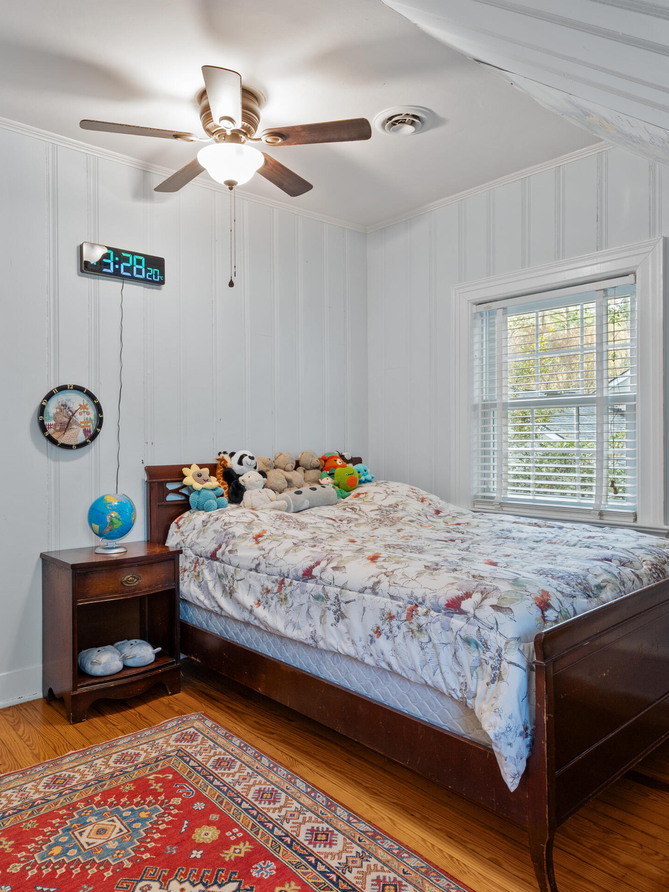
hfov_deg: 56.7
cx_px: 304
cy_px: 436
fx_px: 619
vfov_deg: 71.6
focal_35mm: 24
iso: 400
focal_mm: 16
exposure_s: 1/3
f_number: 8
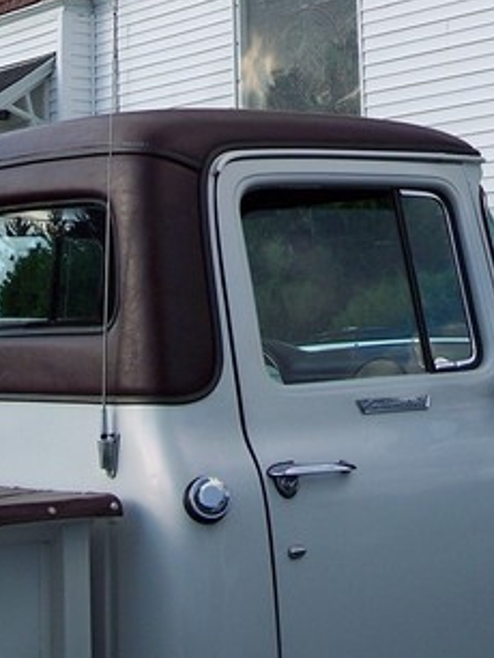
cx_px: 217
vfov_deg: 20.4
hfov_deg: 16.3
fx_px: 1729
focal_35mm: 91
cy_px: -80
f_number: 3.4
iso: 100
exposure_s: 1/500
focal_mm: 8
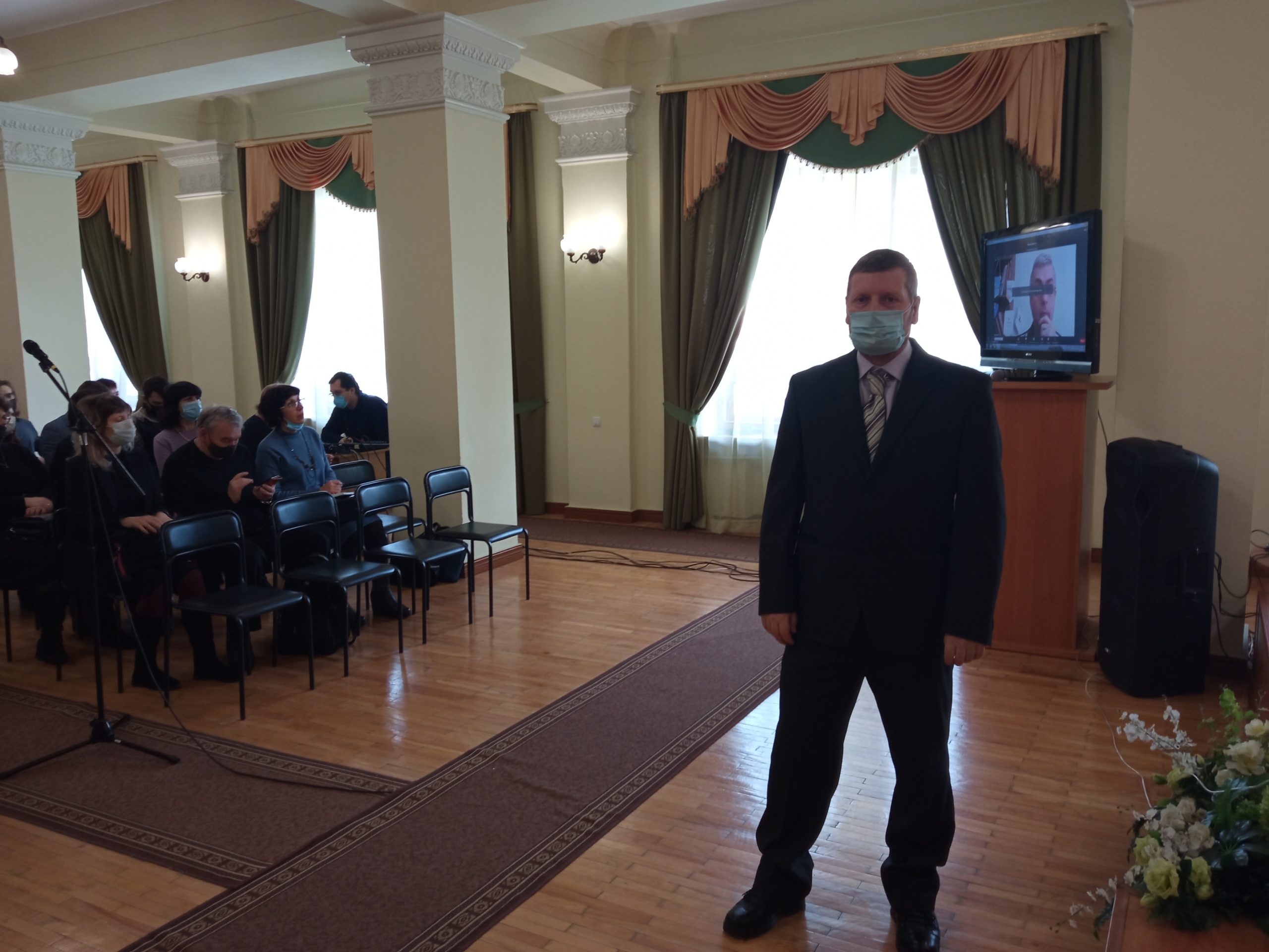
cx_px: 634
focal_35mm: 27
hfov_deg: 65.3
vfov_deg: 51.4
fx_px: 990
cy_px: 476
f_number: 2.2
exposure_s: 1/33.3
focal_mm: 3.79
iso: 202
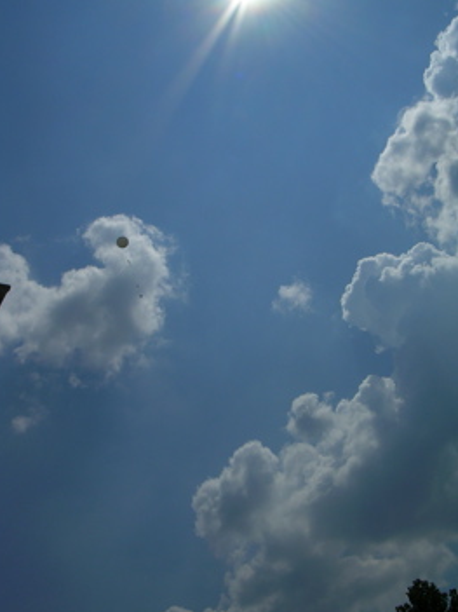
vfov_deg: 47.9
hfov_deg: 36.8
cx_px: 226
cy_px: 310
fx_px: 688
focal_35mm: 39
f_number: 5.6
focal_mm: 5.8
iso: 50
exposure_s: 1/2632
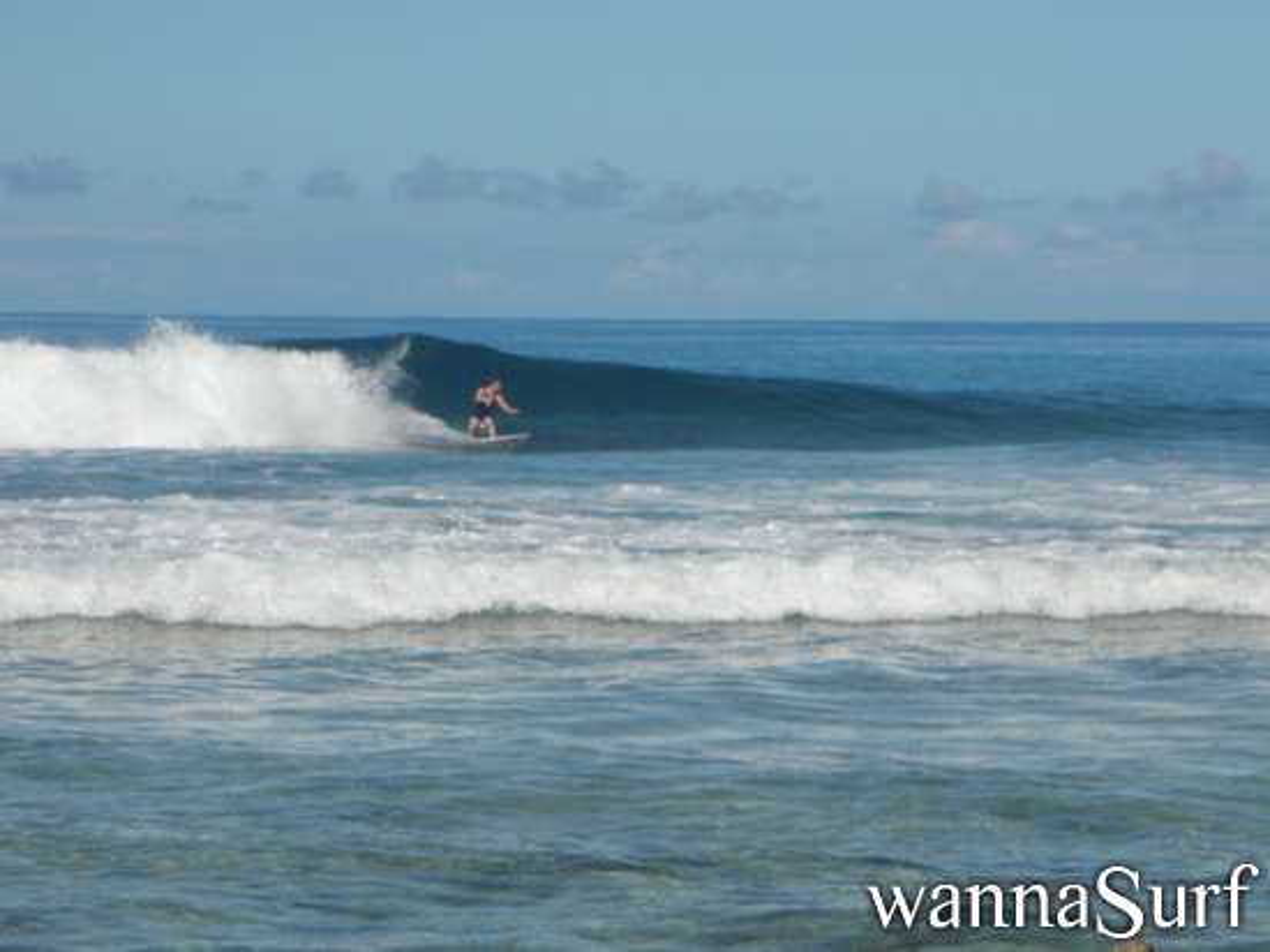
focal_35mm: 114
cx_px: 635
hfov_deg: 17.3
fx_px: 4181
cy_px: 476
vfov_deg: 13.0
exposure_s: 1/800
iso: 80
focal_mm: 20.1
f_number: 5
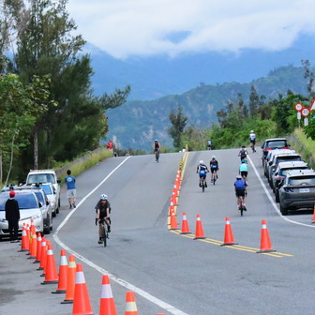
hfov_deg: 8.1
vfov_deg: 8.1
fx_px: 2234
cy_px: 200
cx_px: 107
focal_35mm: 217
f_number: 13
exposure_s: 1/2500
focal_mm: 110
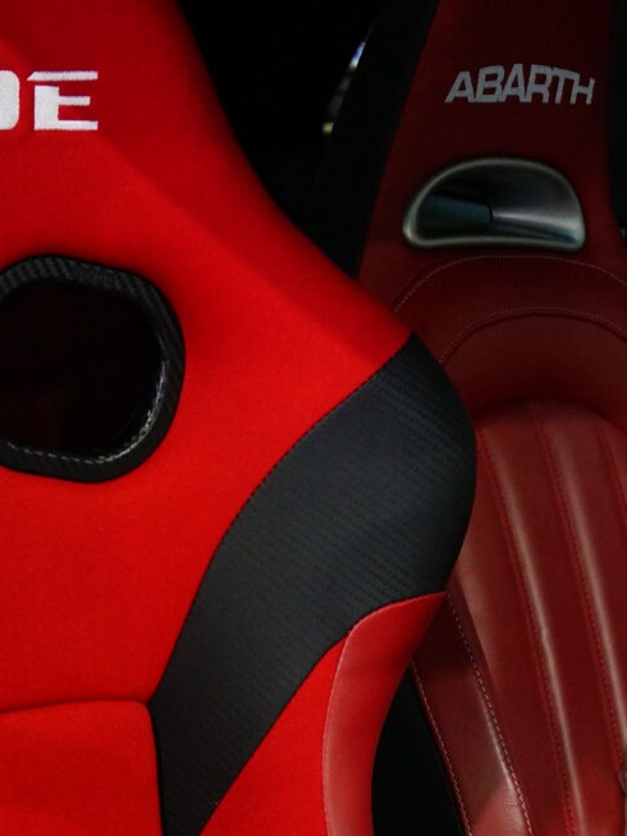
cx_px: 18
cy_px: 871
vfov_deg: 22.7
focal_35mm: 82
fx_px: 1984
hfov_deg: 17.6
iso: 1600
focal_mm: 23
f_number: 4
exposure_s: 1/60
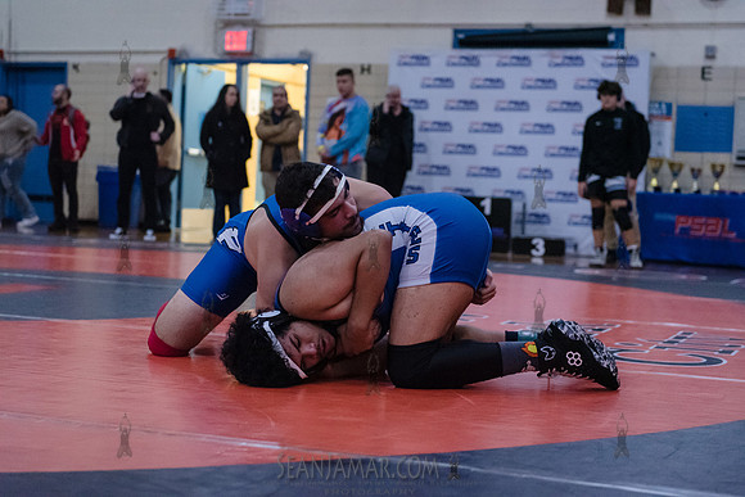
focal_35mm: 66
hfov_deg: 30.5
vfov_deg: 20.6
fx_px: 1366
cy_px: 248
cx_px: 372
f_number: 3.2
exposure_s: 1/400
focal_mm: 66
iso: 8000
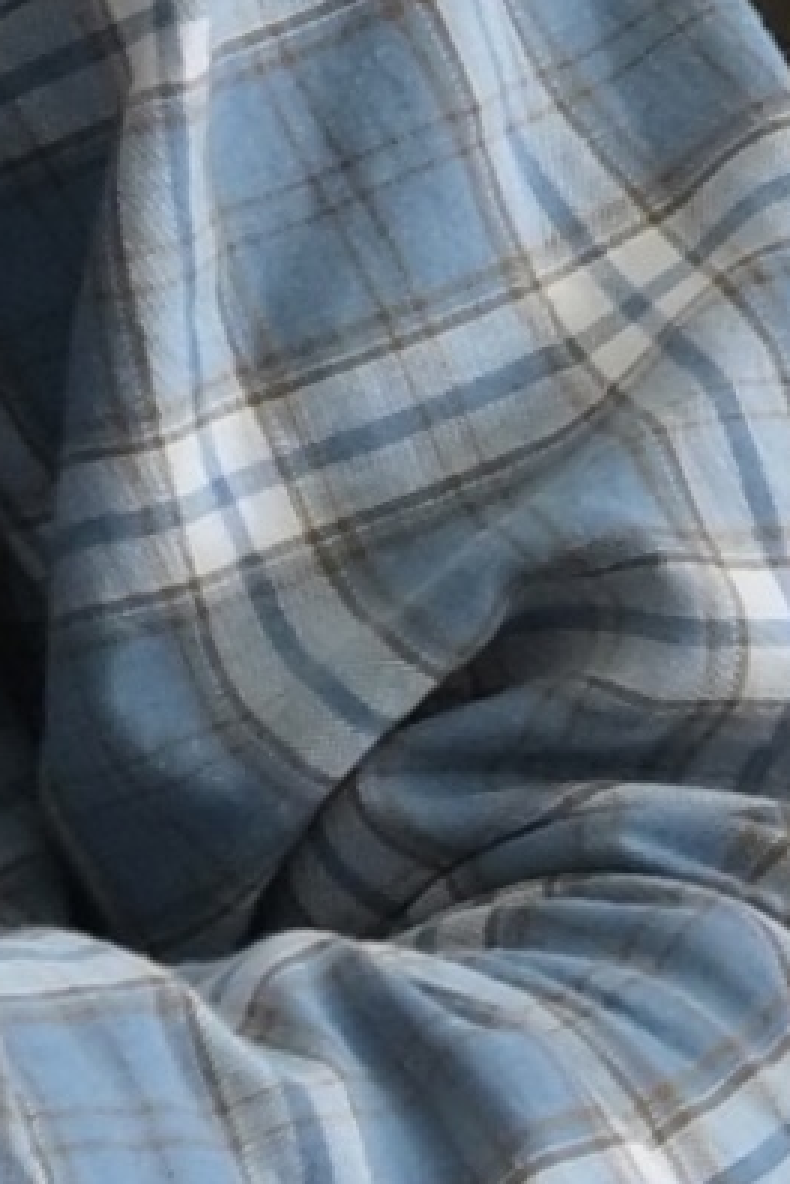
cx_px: -1474
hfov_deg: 4.1
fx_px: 10664
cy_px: -1003
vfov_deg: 6.2
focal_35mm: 324
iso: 160
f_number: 4
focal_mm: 56
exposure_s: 1/20
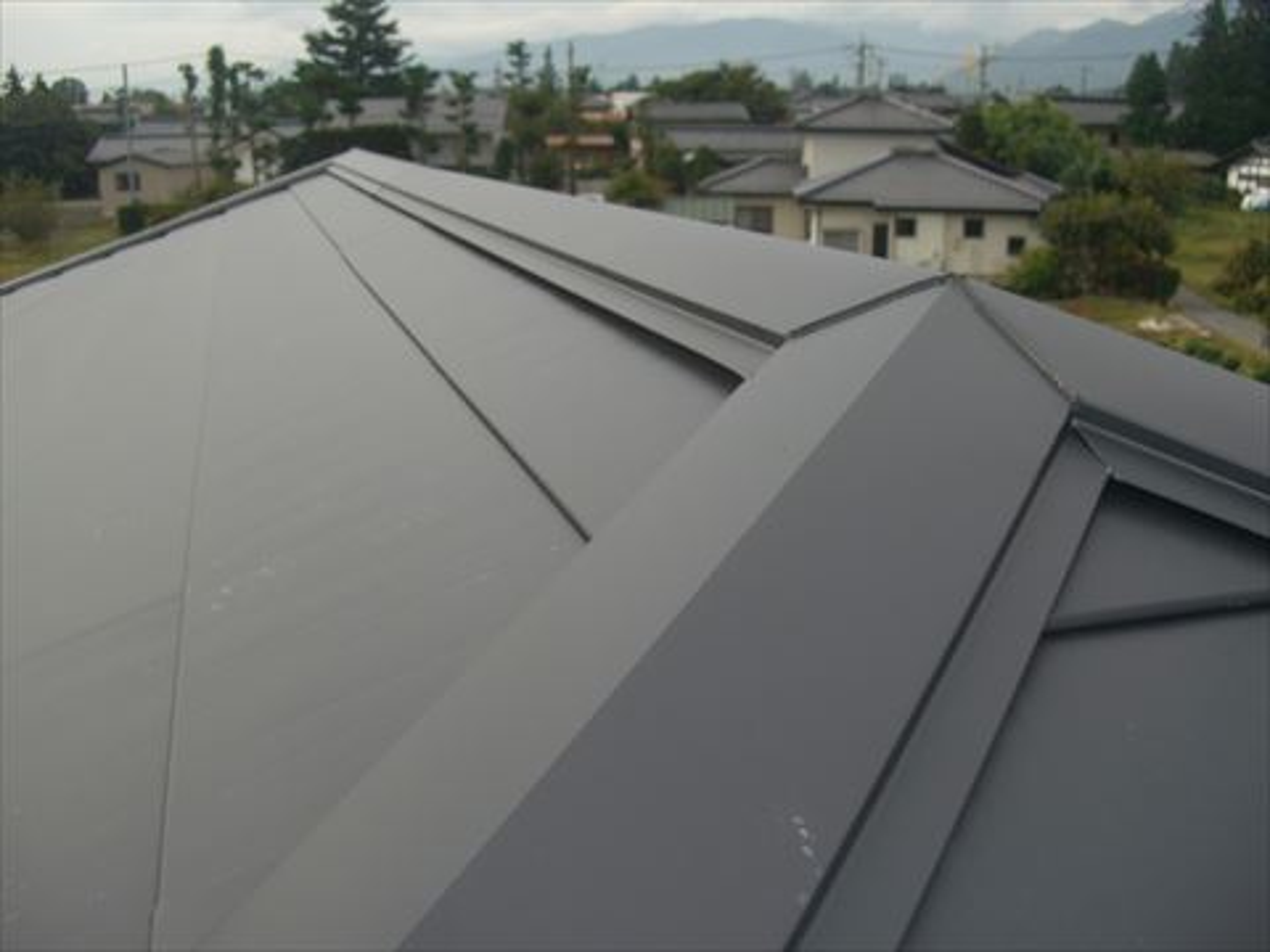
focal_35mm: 38
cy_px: 476
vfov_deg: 37.7
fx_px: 1394
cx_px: 635
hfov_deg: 49.0
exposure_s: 1/160
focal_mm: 7.9
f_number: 5.6
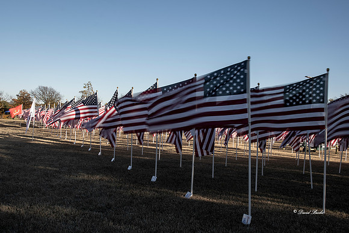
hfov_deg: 57.2
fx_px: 320
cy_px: 116
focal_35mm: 33
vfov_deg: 40.0
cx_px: 174
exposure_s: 1/13
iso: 100
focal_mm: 22
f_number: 8
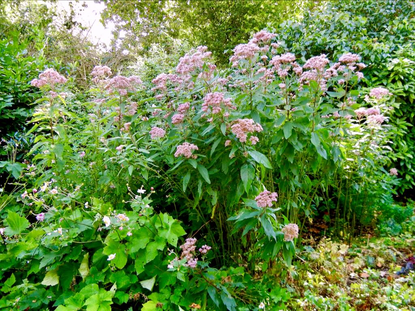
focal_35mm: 30
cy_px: 156
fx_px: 360
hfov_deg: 59.9
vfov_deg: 46.8
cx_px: 208
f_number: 3.5
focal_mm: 5.4
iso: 160
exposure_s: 1/55.7
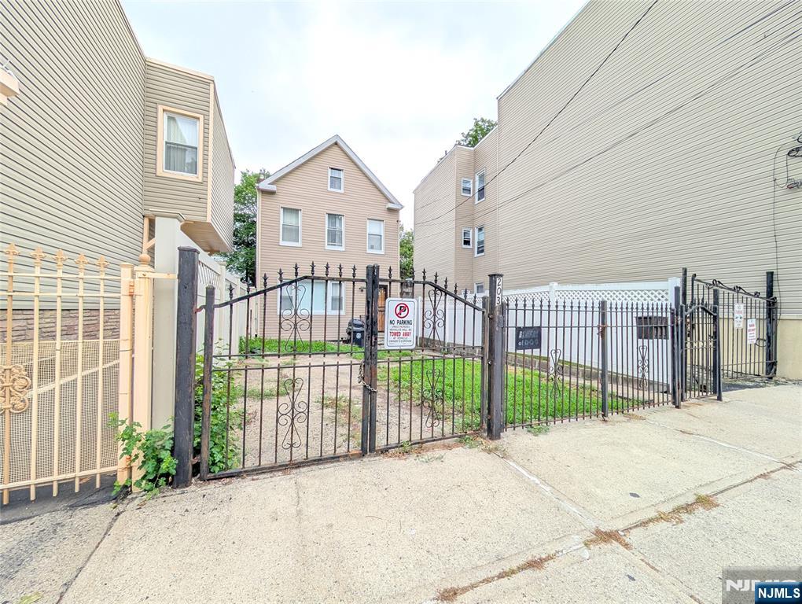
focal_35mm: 12
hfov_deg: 110.5
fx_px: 278
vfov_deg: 94.6
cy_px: 302
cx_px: 401
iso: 54
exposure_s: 1/1330
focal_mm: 2.02
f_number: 1.7
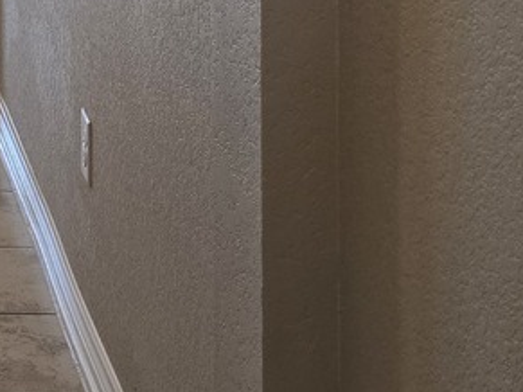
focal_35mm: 114
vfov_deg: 11.5
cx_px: -320
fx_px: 1722
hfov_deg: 15.6
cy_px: -430
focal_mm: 6.3
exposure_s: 1/120
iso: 100
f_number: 1.7
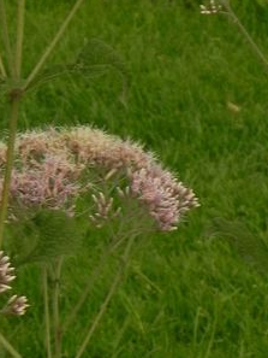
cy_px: 140
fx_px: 2641
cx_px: 2
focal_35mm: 256
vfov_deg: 7.7
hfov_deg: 5.8
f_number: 4
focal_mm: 16.9
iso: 160
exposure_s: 1/20
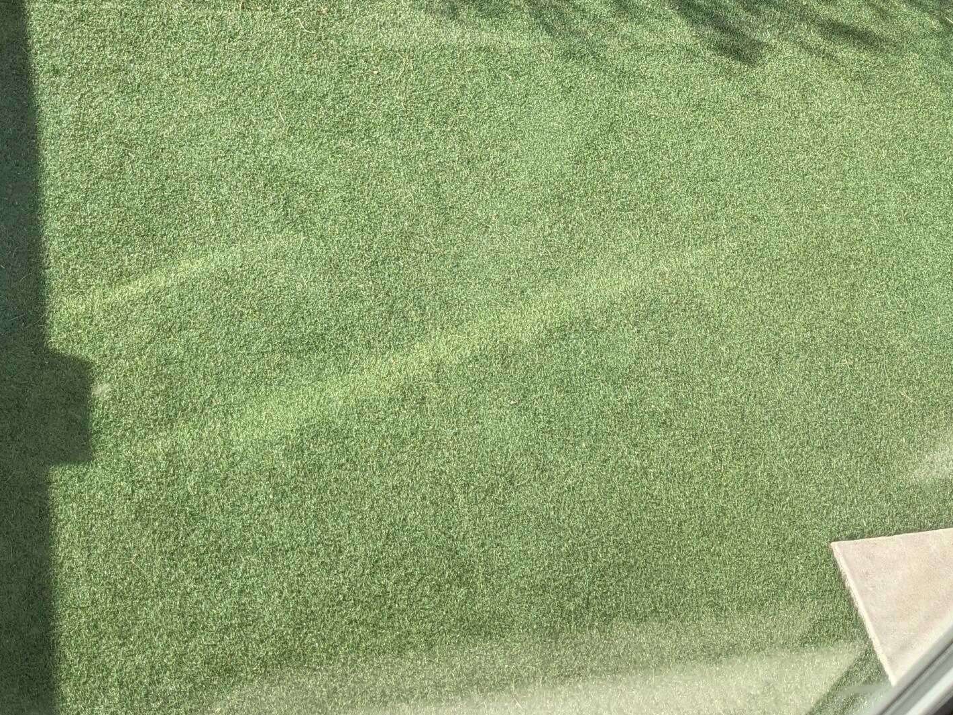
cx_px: 454
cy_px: 46
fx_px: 1569
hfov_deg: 33.8
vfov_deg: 24.8
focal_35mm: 57
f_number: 1.73
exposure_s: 1/1957
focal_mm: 4.38
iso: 55
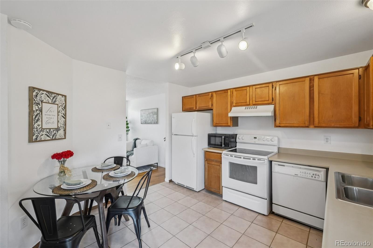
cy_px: 124
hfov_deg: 100.4
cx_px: 186
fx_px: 155
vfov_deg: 77.3
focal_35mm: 15
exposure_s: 1/3.33
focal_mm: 10
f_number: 8
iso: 800
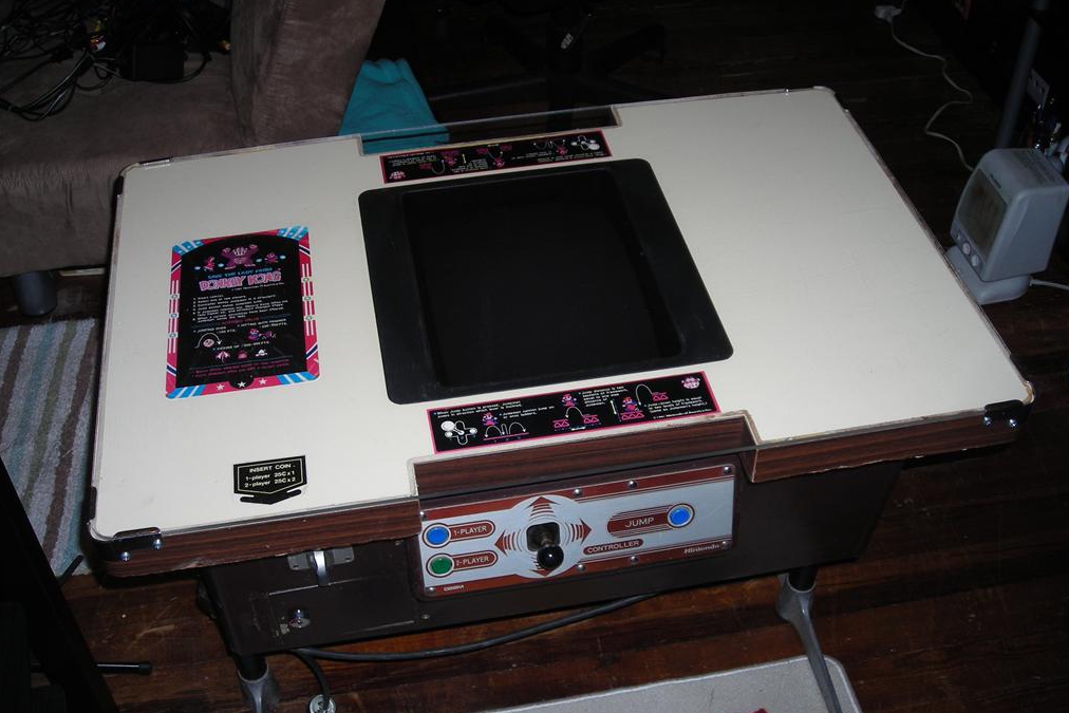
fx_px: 1188
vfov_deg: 33.4
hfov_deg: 48.5
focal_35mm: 40
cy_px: 364
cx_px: 538
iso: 61
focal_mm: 6.3
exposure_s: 1/60
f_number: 3.2
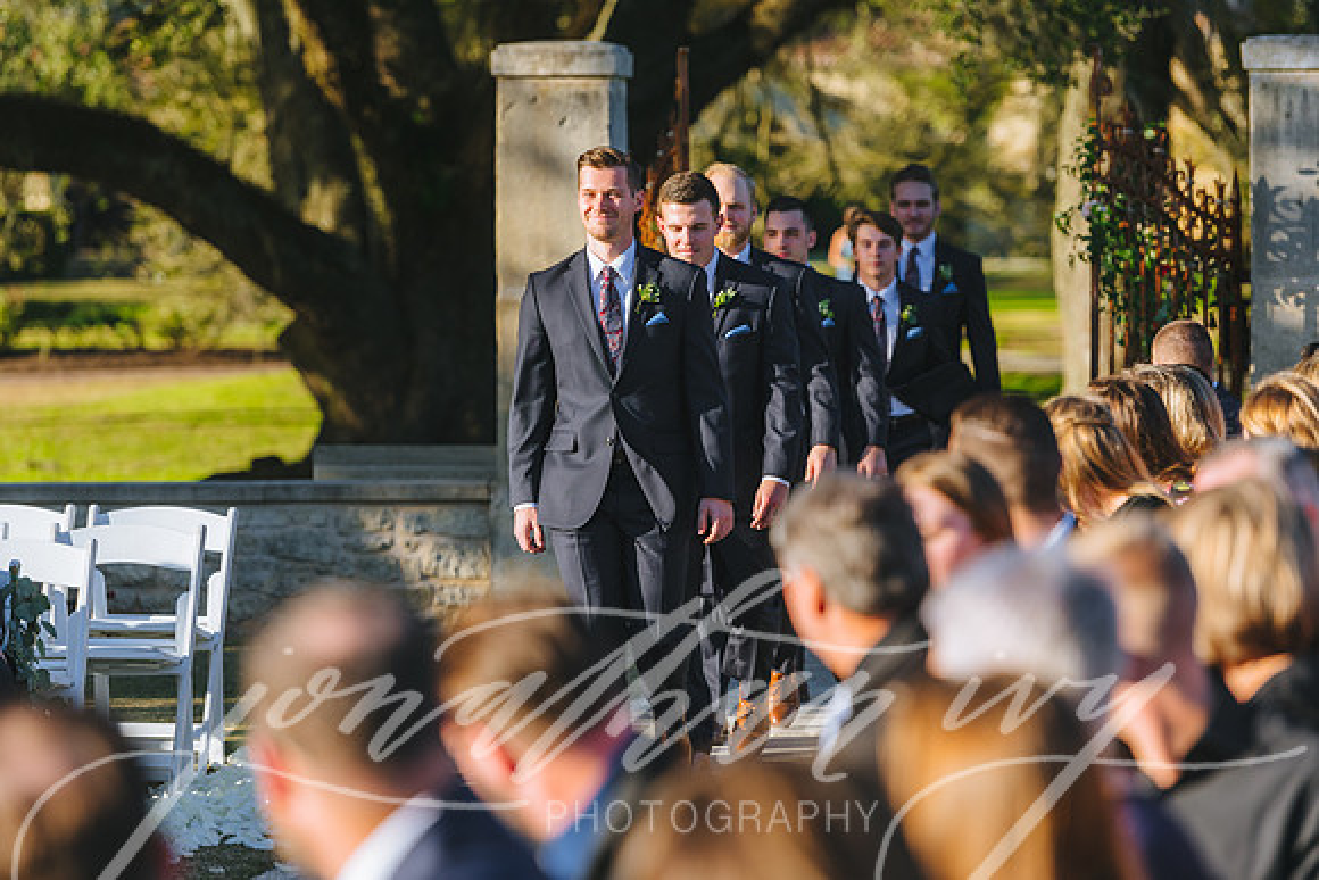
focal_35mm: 175
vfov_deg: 7.9
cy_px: 440
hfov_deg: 11.7
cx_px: 660
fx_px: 6413
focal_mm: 175
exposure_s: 1/1000
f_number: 4.5
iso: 200
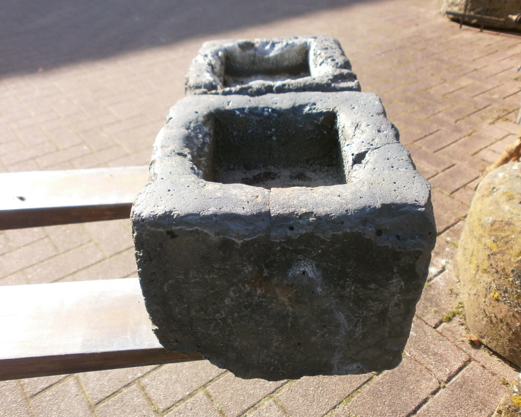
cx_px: 262
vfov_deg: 50.0
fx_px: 447
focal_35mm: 29
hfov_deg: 60.4
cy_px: 203
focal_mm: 4.8
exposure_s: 1/320
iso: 100
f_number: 2.9
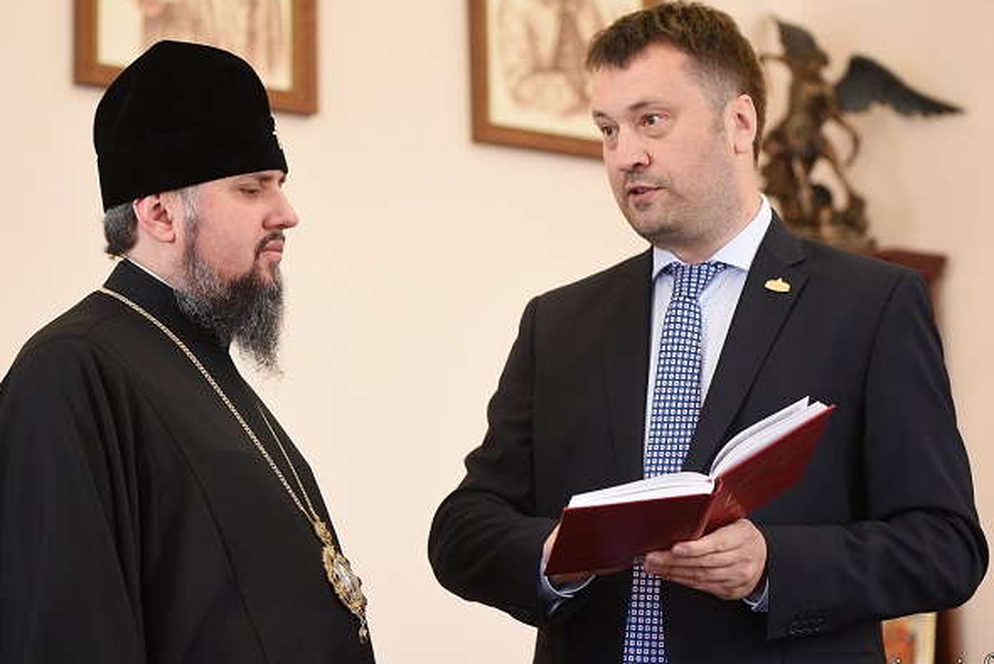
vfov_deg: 16.5
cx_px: 452
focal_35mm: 83
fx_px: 2293
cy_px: 331
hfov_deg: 24.5
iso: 1600
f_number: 2.8
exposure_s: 1/200
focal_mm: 70
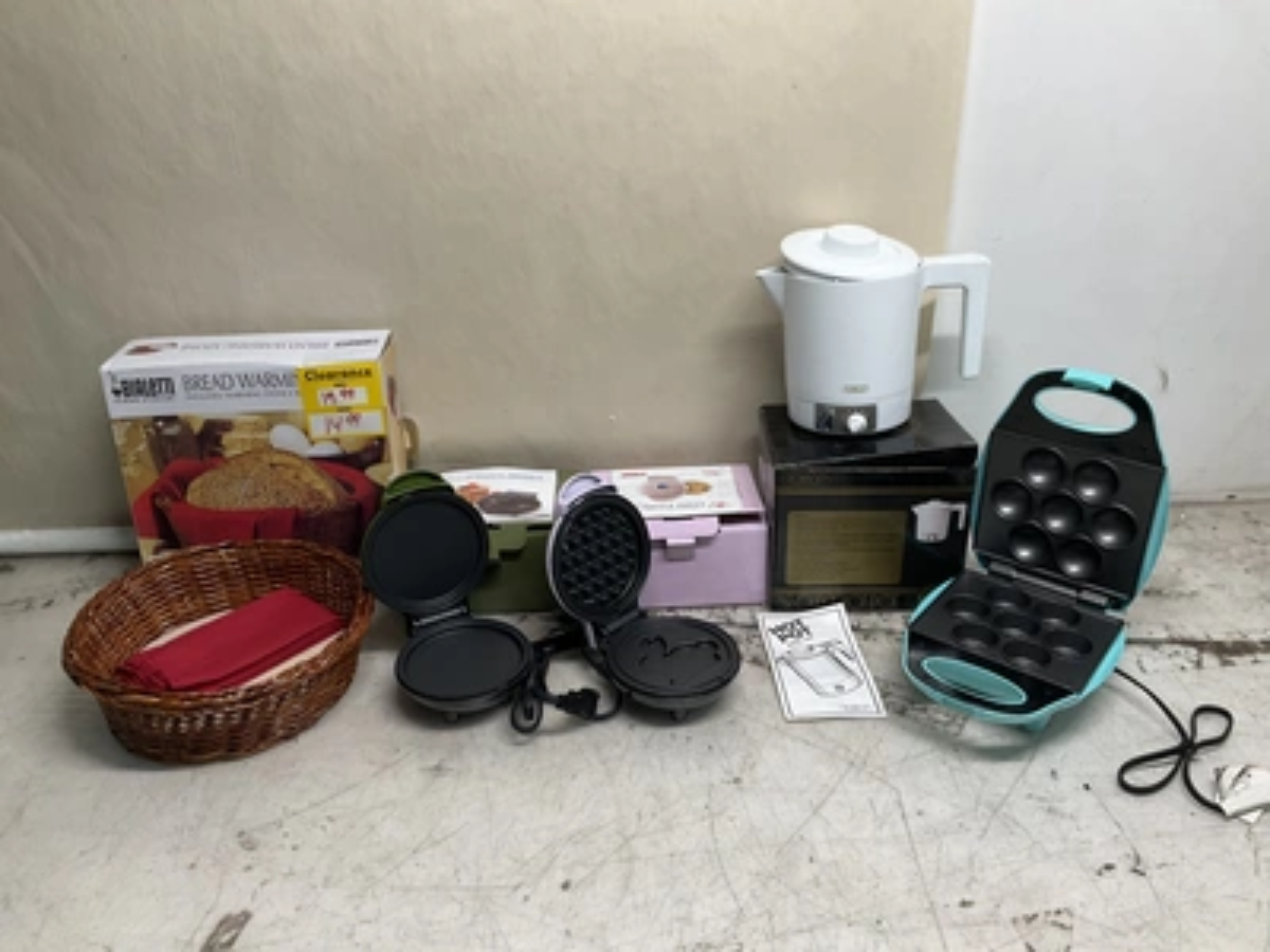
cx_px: 635
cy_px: 476
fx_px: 1064
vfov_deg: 48.2
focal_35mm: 29
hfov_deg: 61.7
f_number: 1.8
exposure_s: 1/120
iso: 64
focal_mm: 3
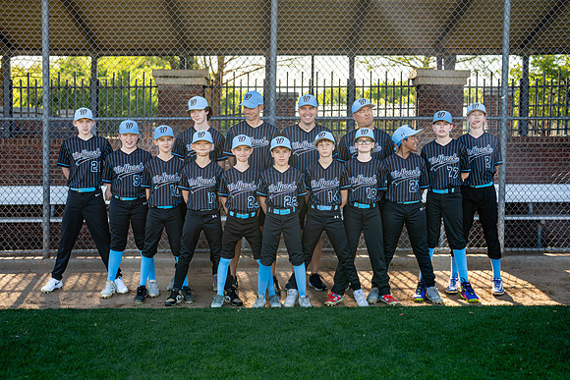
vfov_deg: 25.5
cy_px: 197
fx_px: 839
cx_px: 287
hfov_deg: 37.5
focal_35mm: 53
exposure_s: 1/800
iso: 125
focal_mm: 50
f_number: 2.5
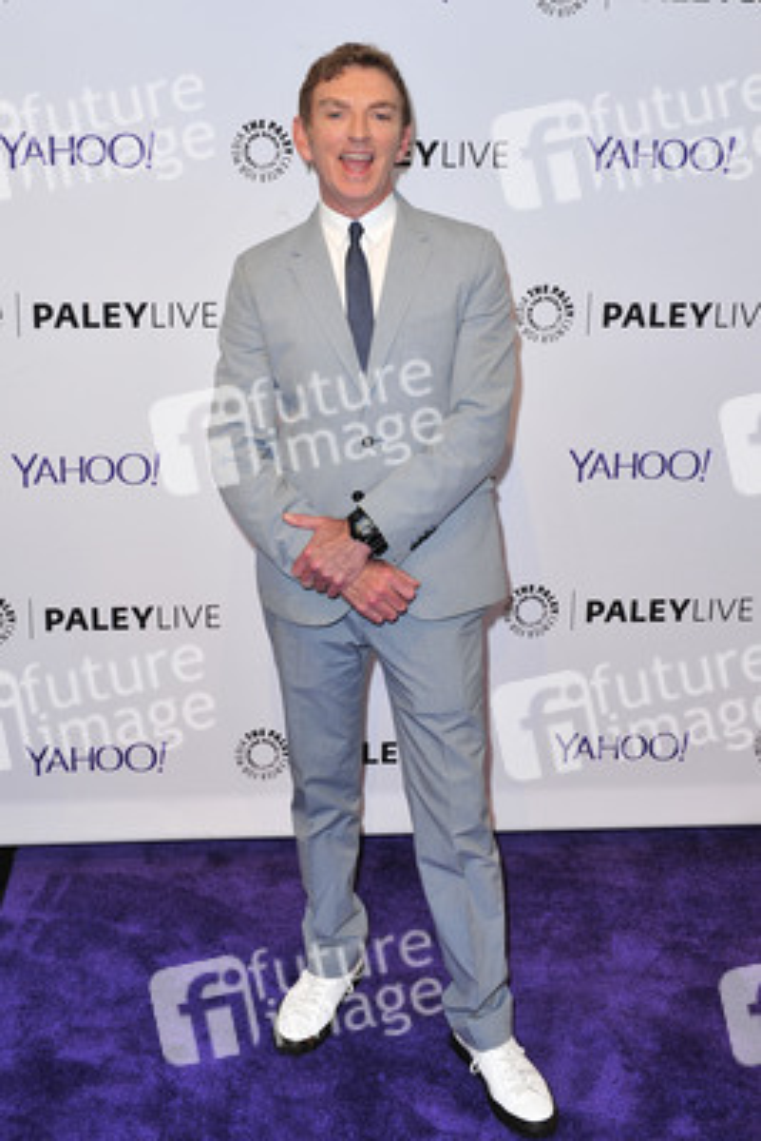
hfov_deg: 41.1
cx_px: 380
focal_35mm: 32
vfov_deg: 58.7
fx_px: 1014
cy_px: 570
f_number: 4
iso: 400
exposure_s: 1/320
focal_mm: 32
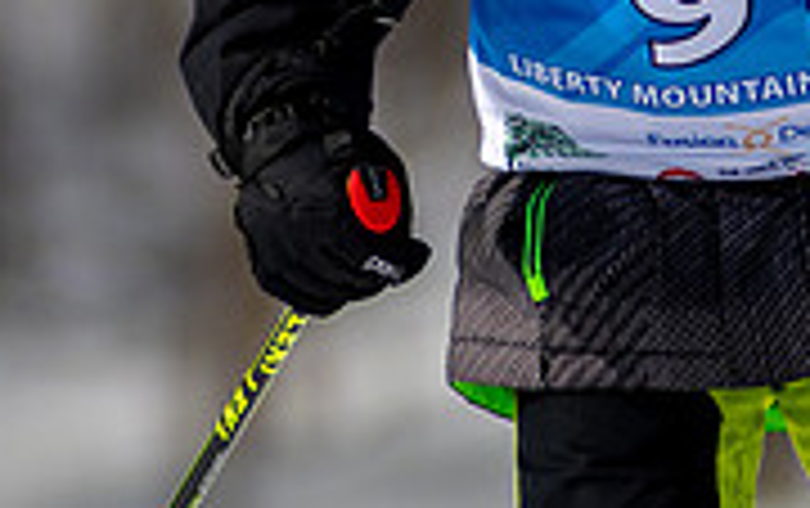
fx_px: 32668
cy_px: -38
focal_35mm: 1478
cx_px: 594
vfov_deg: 0.9
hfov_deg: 1.4
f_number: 2.8
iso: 100
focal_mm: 300
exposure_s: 1/6400
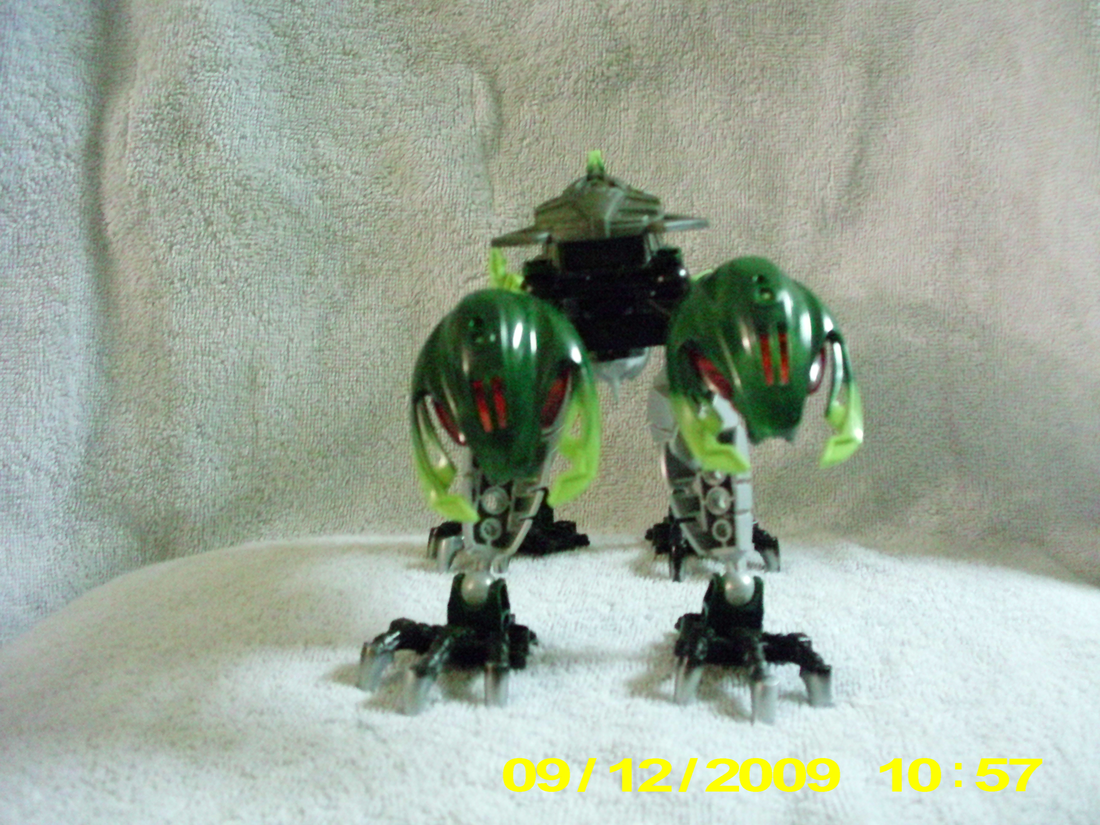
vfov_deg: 37.7
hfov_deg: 49.0
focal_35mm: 38
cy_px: 412
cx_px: 550
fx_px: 1208
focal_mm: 6.3
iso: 1600
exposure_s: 1/14
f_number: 3.1
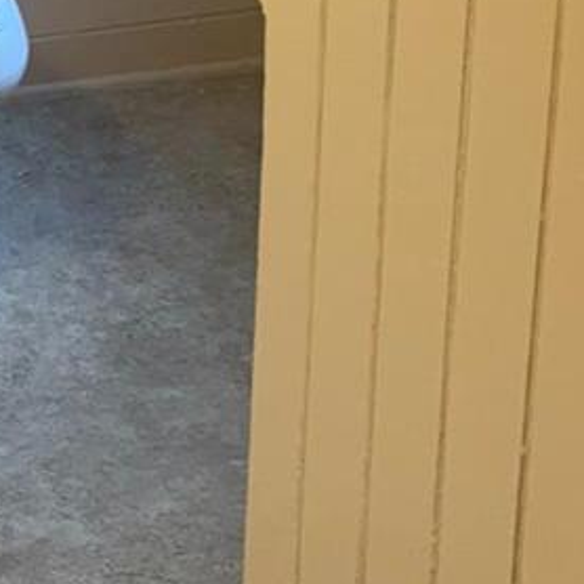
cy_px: -250
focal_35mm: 127
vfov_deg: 13.1
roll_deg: +1.7
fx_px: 2424
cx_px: -351
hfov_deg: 12.9
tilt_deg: -13.2
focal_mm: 5.96
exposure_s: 1/120
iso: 125
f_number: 1.6
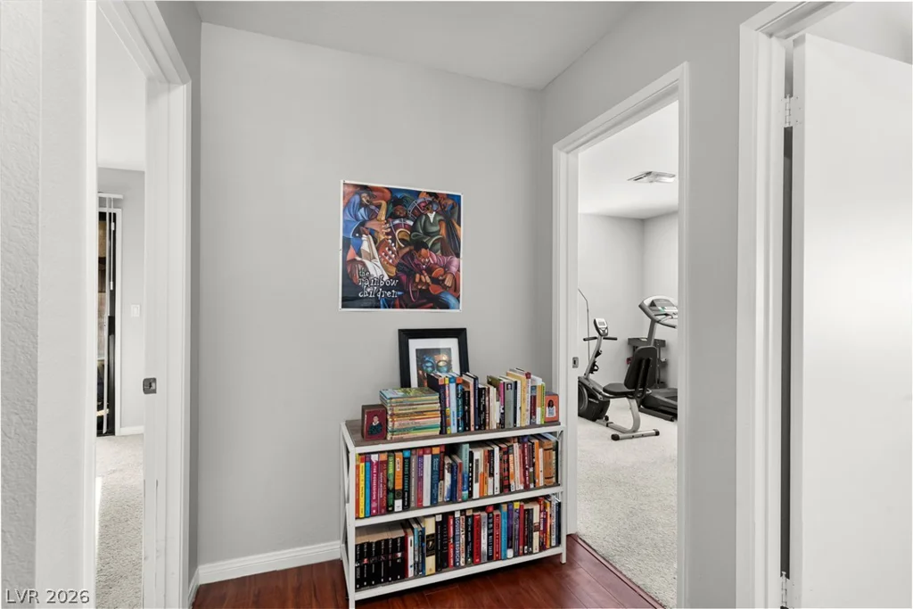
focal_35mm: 17
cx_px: 456
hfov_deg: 93.3
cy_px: 304
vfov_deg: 70.5
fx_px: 431
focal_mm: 17
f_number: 8
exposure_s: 1/8
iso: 500
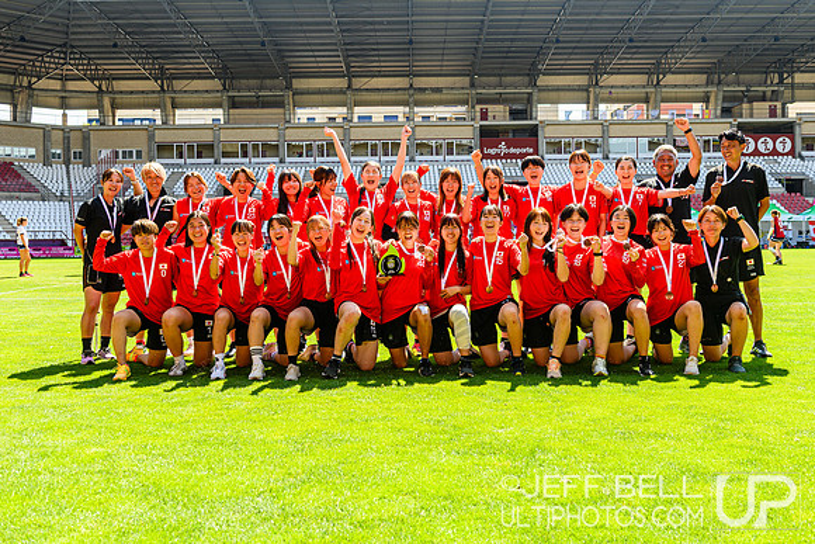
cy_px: 251
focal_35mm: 38
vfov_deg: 35.3
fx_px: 854
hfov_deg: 51.0
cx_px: 427
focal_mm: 35
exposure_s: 1/320
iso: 250
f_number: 5.6
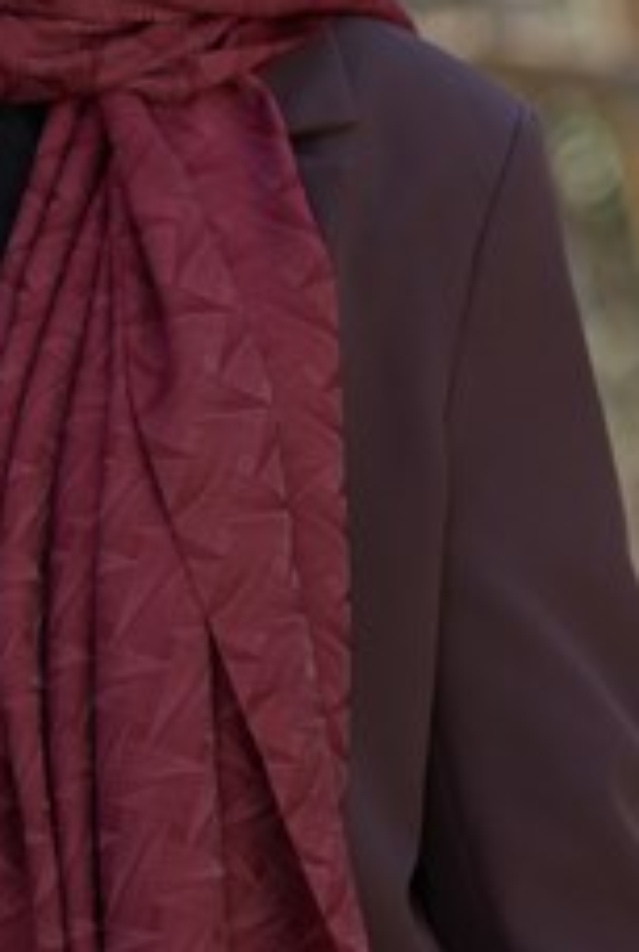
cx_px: 17
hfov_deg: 5.2
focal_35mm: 264
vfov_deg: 7.8
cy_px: 188
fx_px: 6997
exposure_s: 1/250
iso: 200
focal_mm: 130
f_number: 4.5
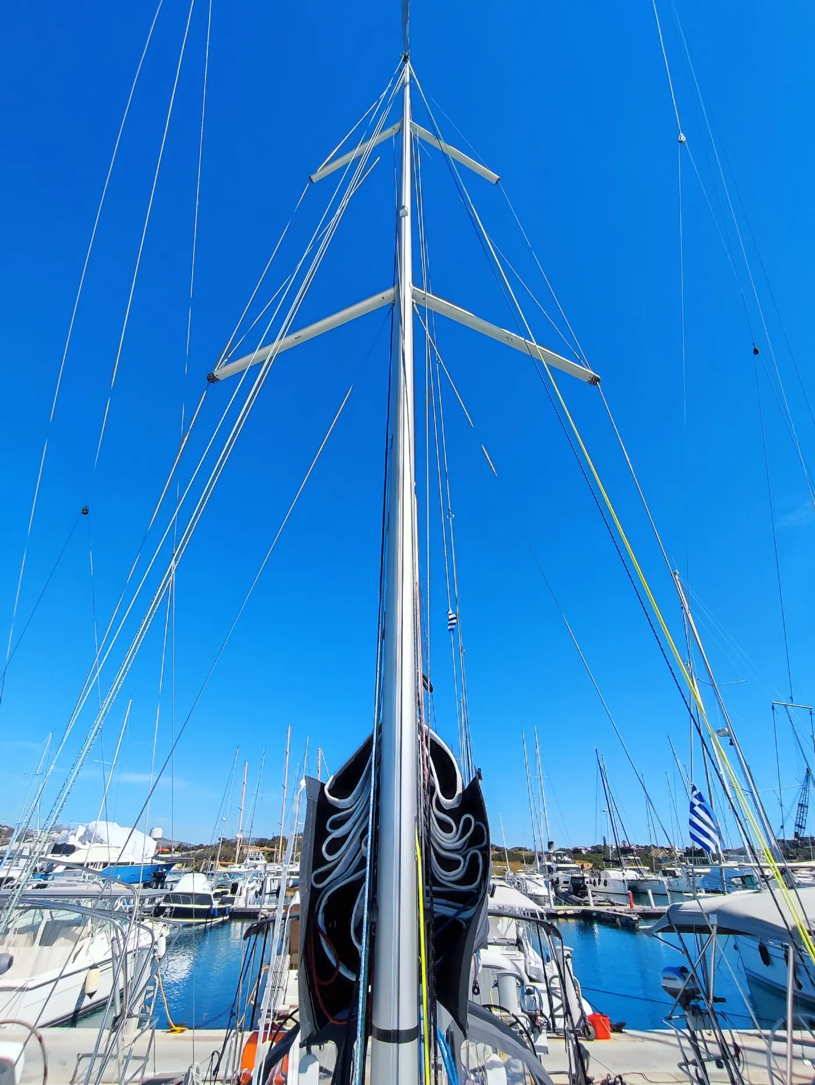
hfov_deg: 78.2
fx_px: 502
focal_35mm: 16
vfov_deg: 94.5
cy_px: 542
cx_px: 408
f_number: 2.2
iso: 50
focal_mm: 1.65
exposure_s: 1/1320
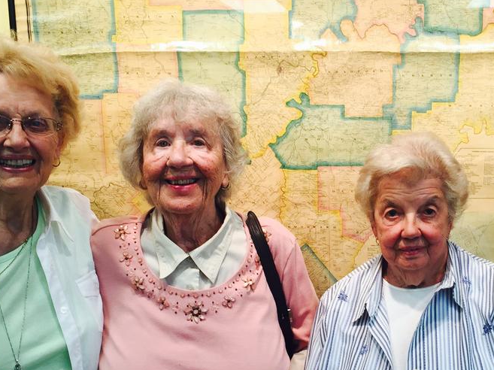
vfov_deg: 27.3
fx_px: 756
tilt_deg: -8.7
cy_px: 247
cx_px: 322
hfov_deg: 35.9
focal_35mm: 53
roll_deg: -0.2
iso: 40
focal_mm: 4.15
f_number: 2.2
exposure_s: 1/60
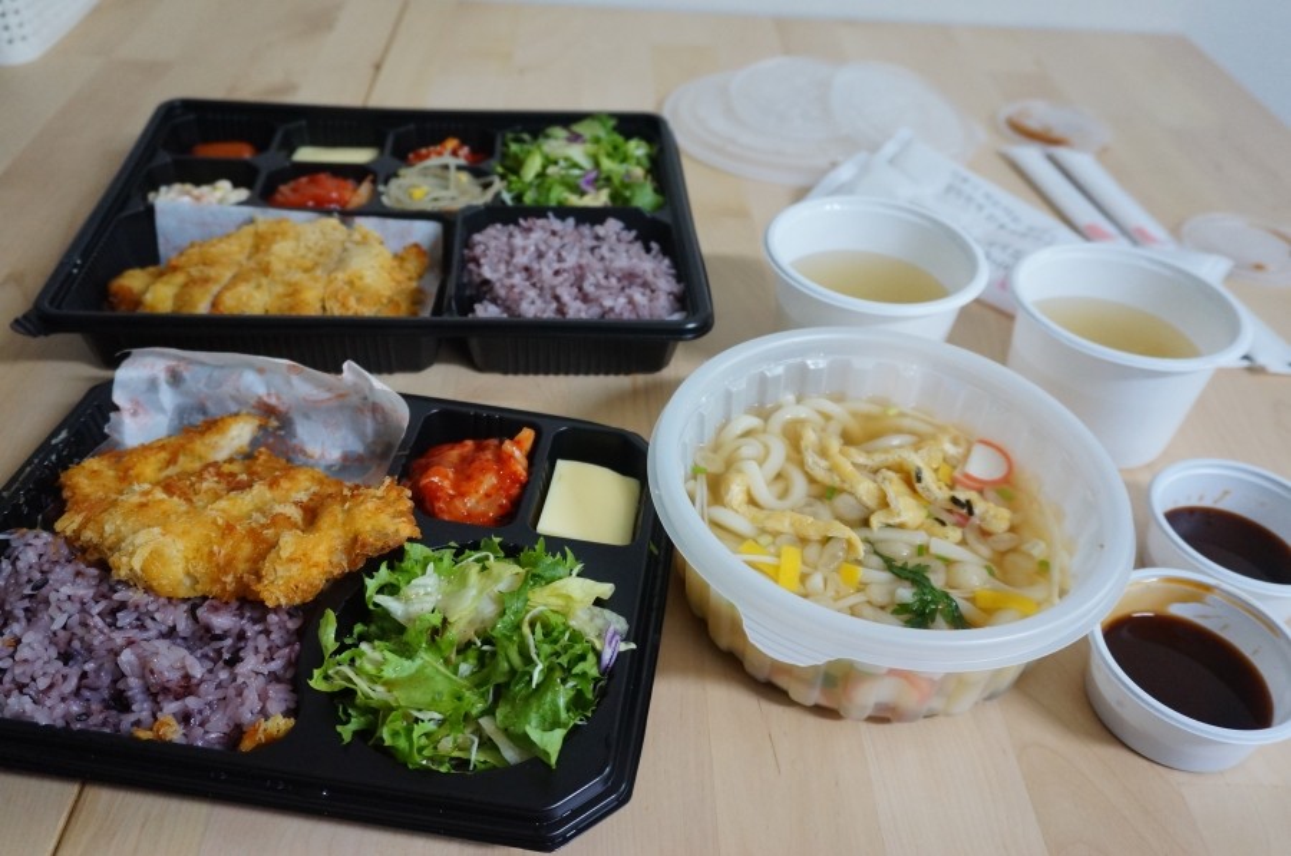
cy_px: 428
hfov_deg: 62.0
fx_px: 1074
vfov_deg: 43.5
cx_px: 646
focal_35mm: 30
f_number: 4
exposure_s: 1/60
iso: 1250
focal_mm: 20
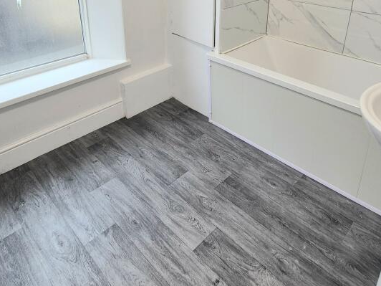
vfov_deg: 51.0
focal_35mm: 25
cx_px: 190
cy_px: 52
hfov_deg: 69.4
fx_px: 275
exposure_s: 1/50
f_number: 2.2
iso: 100
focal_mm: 2.2
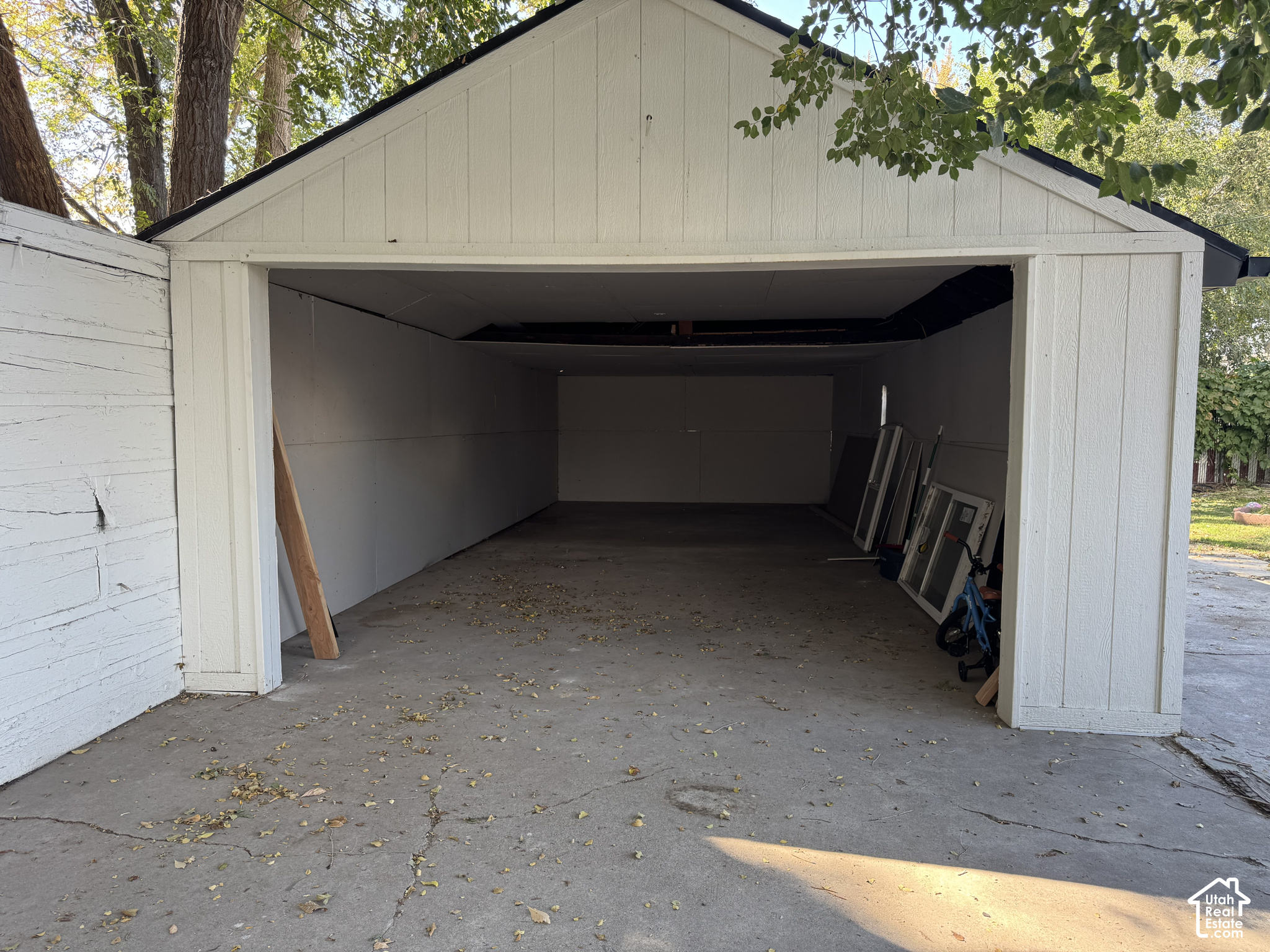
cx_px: 635
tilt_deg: -4.1
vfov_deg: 56.8
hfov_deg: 71.6
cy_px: 476
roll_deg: -0.6
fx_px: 881
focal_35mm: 24
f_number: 1.78
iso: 50
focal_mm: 6.76
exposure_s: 1/125
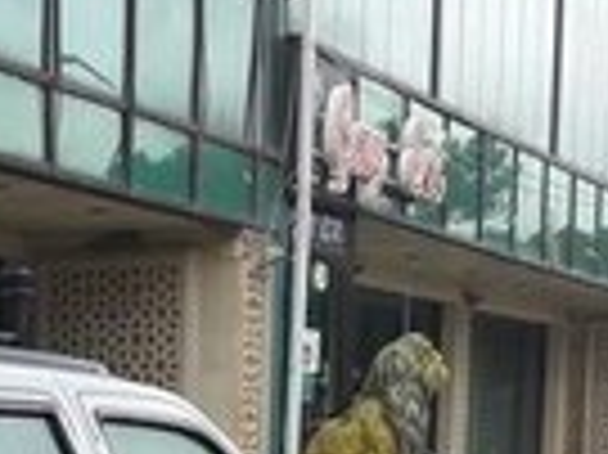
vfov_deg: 10.2
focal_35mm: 137
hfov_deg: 14.2
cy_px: 834
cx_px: 32
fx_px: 2404
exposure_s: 1/325
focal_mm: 3.7
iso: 40
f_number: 1.9
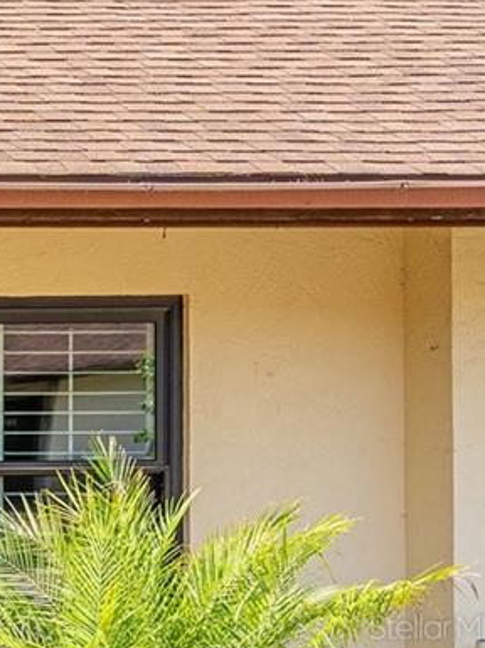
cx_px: -829
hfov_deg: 7.5
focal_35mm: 178
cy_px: 626
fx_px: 3338
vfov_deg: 11.0
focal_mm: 44.6
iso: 200
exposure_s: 1/320
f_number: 6.3
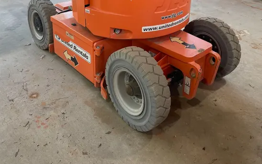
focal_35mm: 37
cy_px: -1
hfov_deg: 52.8
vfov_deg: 31.7
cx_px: 131
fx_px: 264
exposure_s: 1/138
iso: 32
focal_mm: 4.2
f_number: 1.6
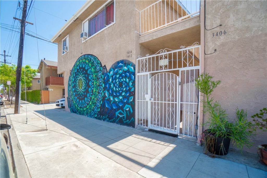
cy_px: 89
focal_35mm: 15
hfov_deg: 100.4
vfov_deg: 77.3
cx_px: 134
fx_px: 111
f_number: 7.1
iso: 100
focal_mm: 10
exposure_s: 1/200
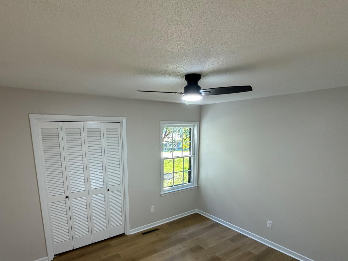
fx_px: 201
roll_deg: +0.2
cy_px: 172
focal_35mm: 20
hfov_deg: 81.6
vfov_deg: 64.4
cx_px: 161
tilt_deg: -11.4
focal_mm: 2.22
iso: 250
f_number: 2.2
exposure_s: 1/60
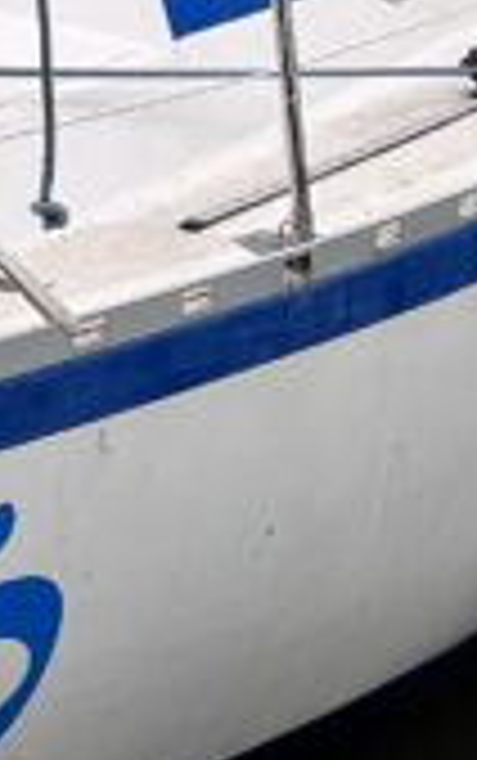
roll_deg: +3.3
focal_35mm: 167
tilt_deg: -12.6
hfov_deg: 7.1
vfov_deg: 12.4
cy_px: 67
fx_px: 3465
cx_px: -873
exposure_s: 1/327
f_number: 1.6
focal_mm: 5.1
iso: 50
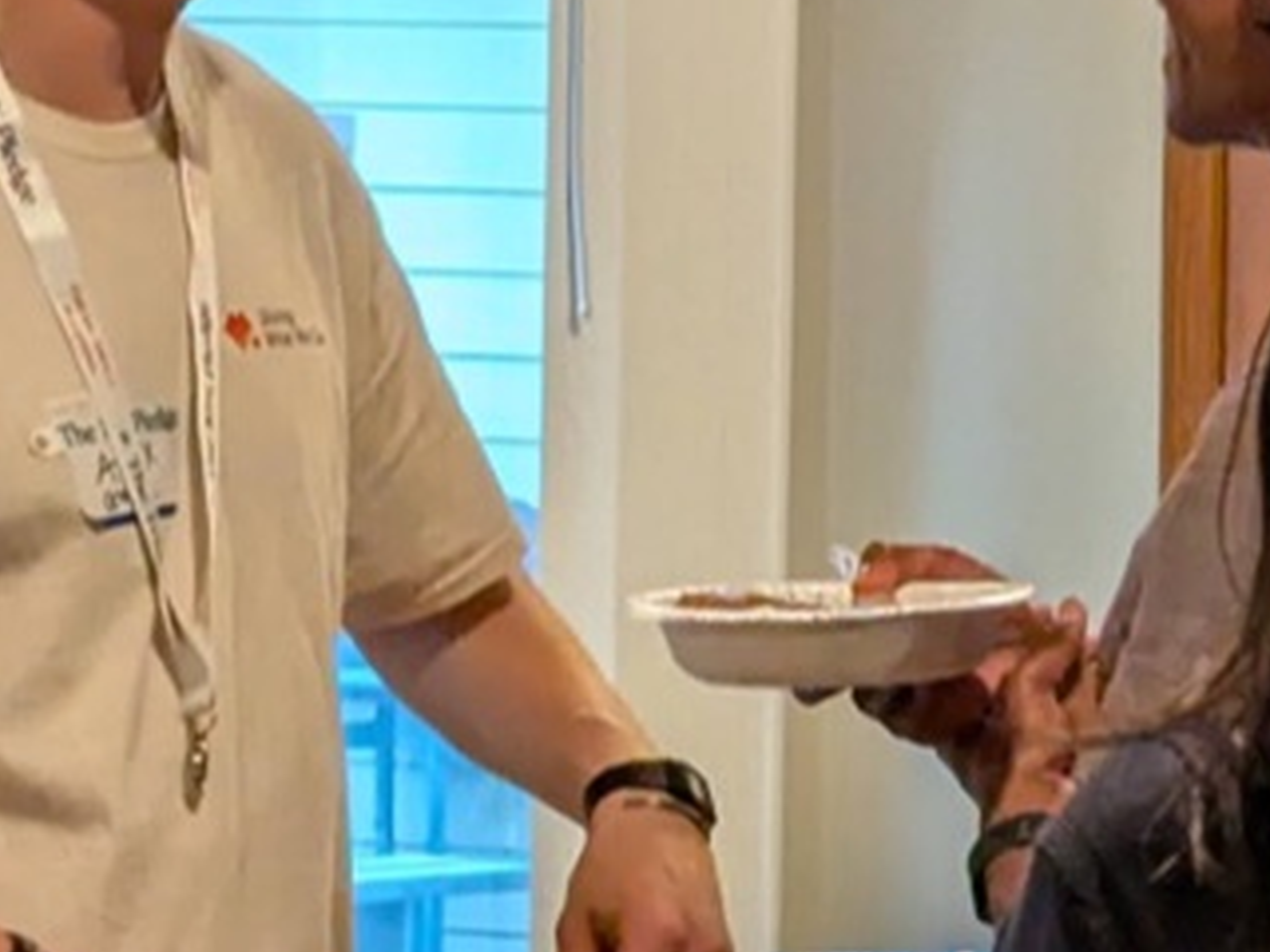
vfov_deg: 6.2
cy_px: 865
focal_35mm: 240
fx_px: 8805
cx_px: 2219
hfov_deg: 8.0
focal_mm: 6.81
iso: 515
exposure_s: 1/120
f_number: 1.85
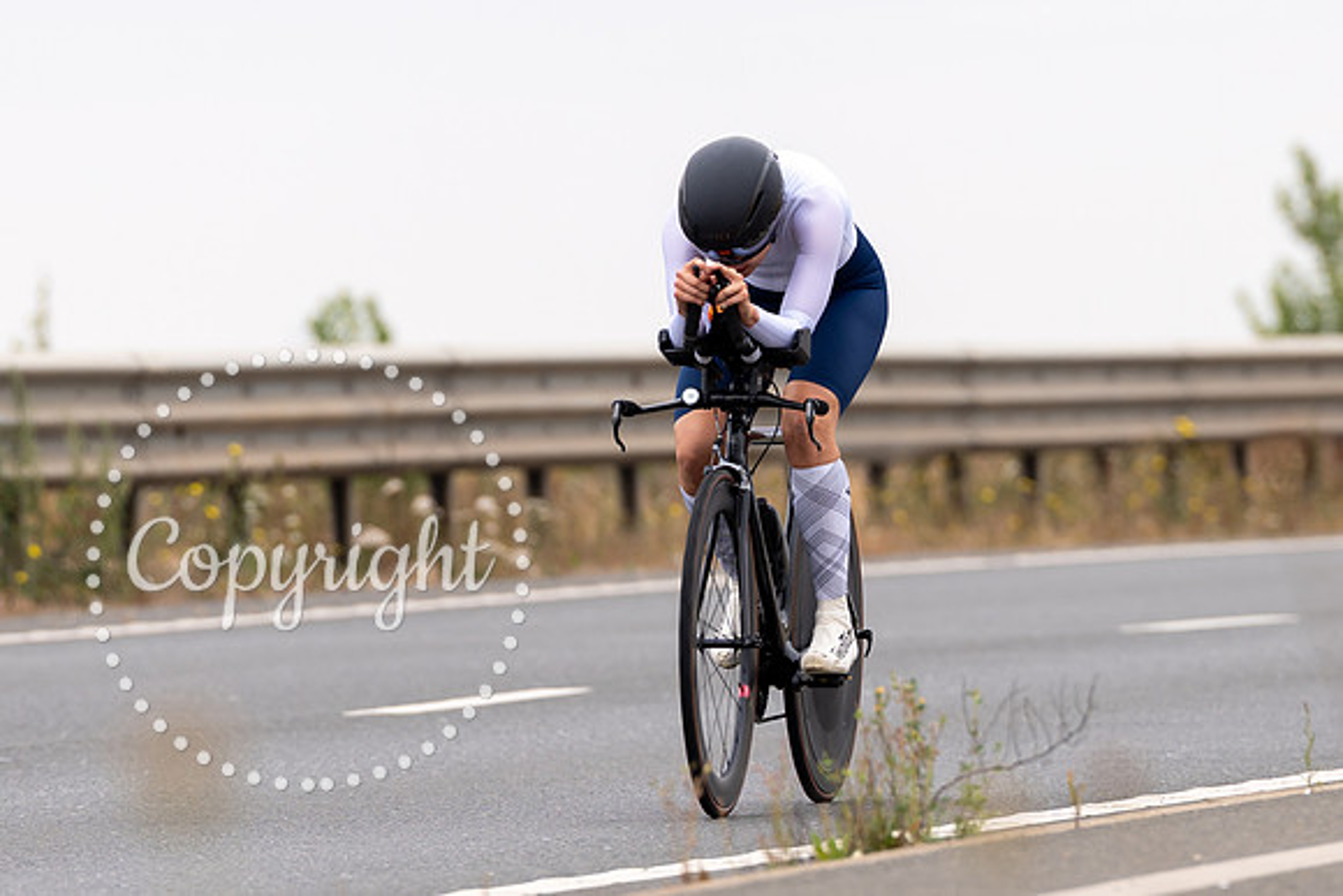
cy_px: 451
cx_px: 777
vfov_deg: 3.1
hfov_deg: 4.7
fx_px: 16435
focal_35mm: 440
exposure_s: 1/800
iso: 100
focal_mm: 200
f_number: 3.5
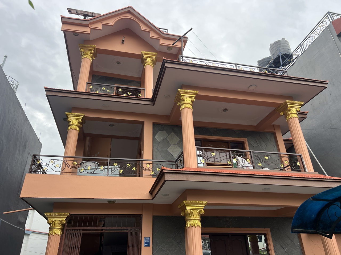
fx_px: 256
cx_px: 170
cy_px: 128
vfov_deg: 53.1
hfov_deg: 67.3
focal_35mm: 26
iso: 50
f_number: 1.5
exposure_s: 1/705
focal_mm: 5.7
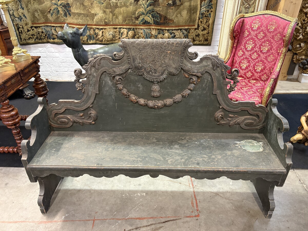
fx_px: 231
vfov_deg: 53.1
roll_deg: +0.9
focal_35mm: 26
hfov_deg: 67.3
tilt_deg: -31.5
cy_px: 116
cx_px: 154
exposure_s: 1/33
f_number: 1.6
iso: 320
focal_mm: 5.96
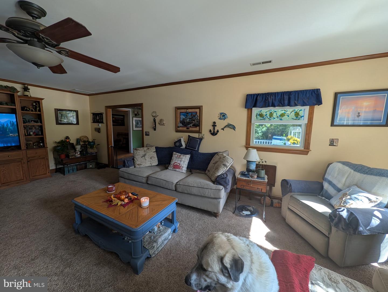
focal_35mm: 12
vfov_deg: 94.6
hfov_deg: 110.5
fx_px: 135
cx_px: 194
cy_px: 146
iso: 87
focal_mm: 2.02
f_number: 1.7
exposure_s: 1/120
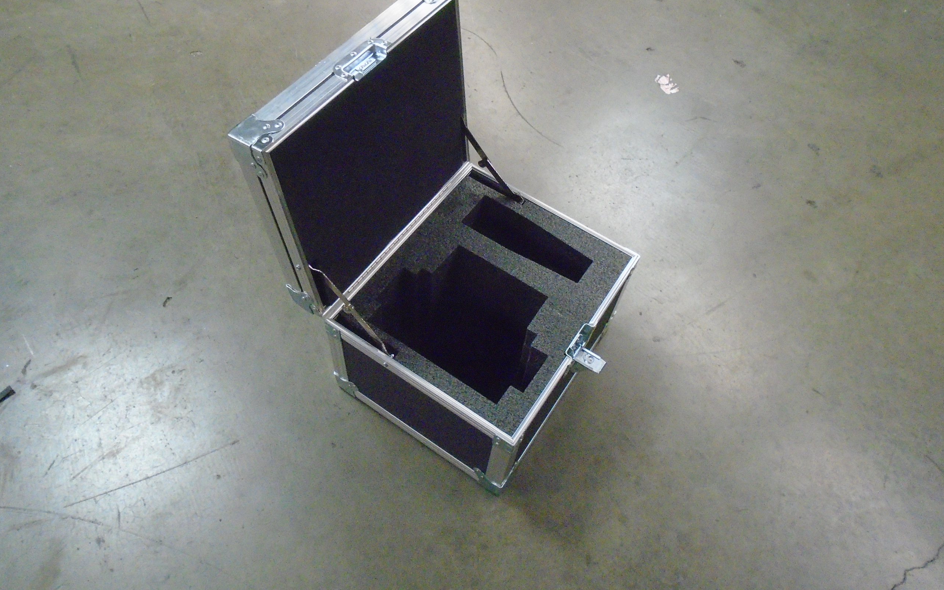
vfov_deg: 44.4
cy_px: 245
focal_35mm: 28
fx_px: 720
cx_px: 478
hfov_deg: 66.5
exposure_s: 1/50
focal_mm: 4.6
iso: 800
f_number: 3.2
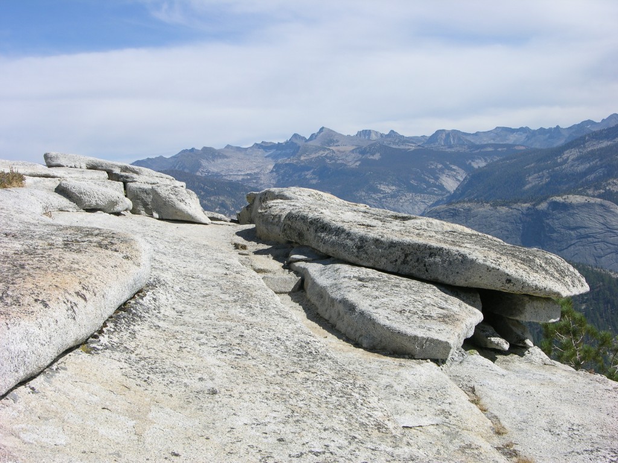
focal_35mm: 66
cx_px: 309
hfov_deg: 29.4
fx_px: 1178
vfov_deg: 22.3
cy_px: 232
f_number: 6.5
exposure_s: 1/279
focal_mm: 16.8
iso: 50
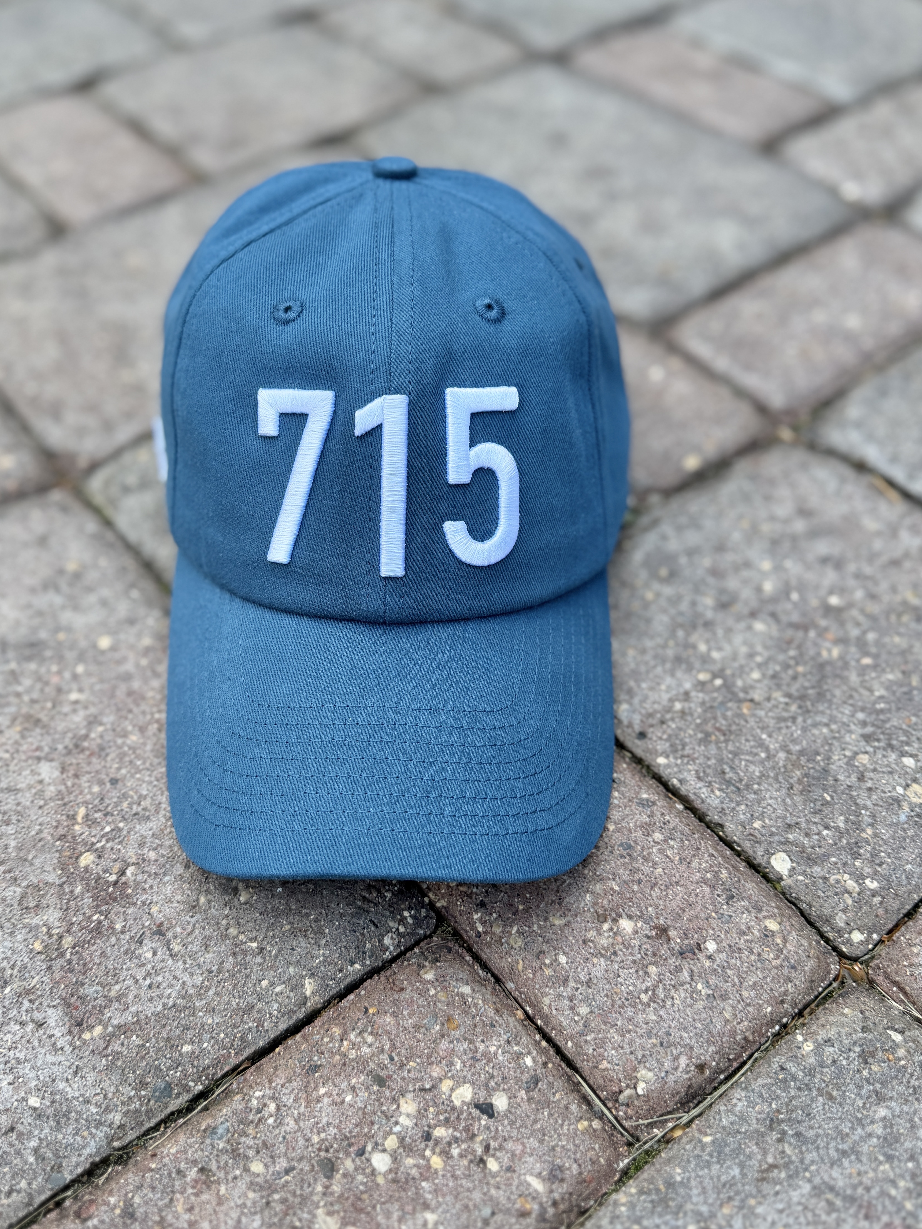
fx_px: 1101
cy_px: 594
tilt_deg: -47.6
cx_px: 411
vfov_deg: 58.3
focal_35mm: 31
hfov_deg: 45.4
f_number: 1.78
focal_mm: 6.76
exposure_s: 1/290
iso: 64
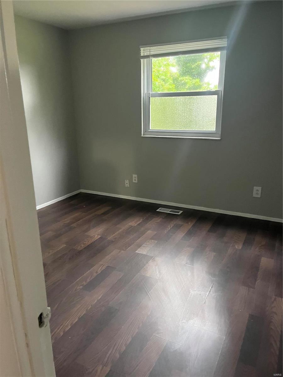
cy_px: 188
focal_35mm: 26
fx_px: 283
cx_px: 142
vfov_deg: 67.3
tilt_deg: -13.3
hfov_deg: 53.1
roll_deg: +0.0
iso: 500
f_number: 1.6
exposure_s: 1/43
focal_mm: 5.1
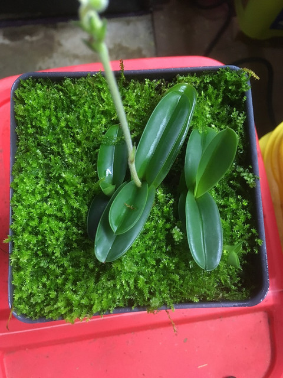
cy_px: 189
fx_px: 316
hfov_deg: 48.2
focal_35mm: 29
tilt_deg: -79.8
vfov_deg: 61.7
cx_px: 142
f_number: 2.2
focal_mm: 4.15
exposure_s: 1/30
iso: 160
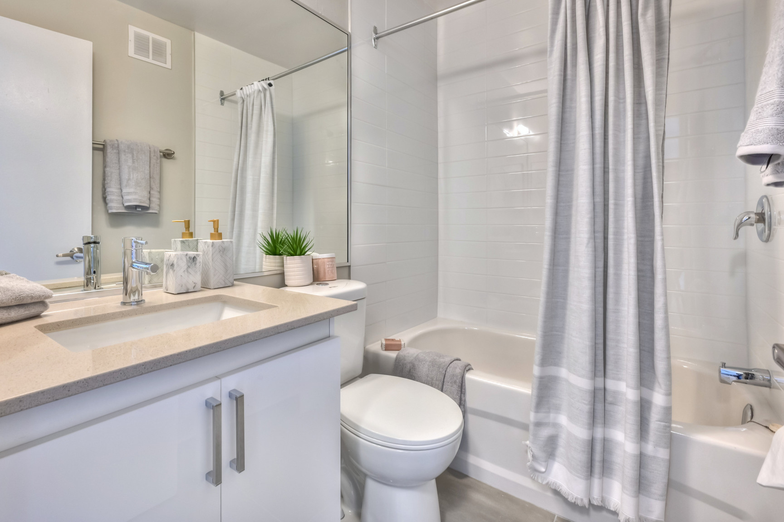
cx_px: 392
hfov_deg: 96.7
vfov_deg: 73.7
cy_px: 261
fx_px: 348
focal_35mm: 16
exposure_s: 1/2.5
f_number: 11
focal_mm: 16
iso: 400
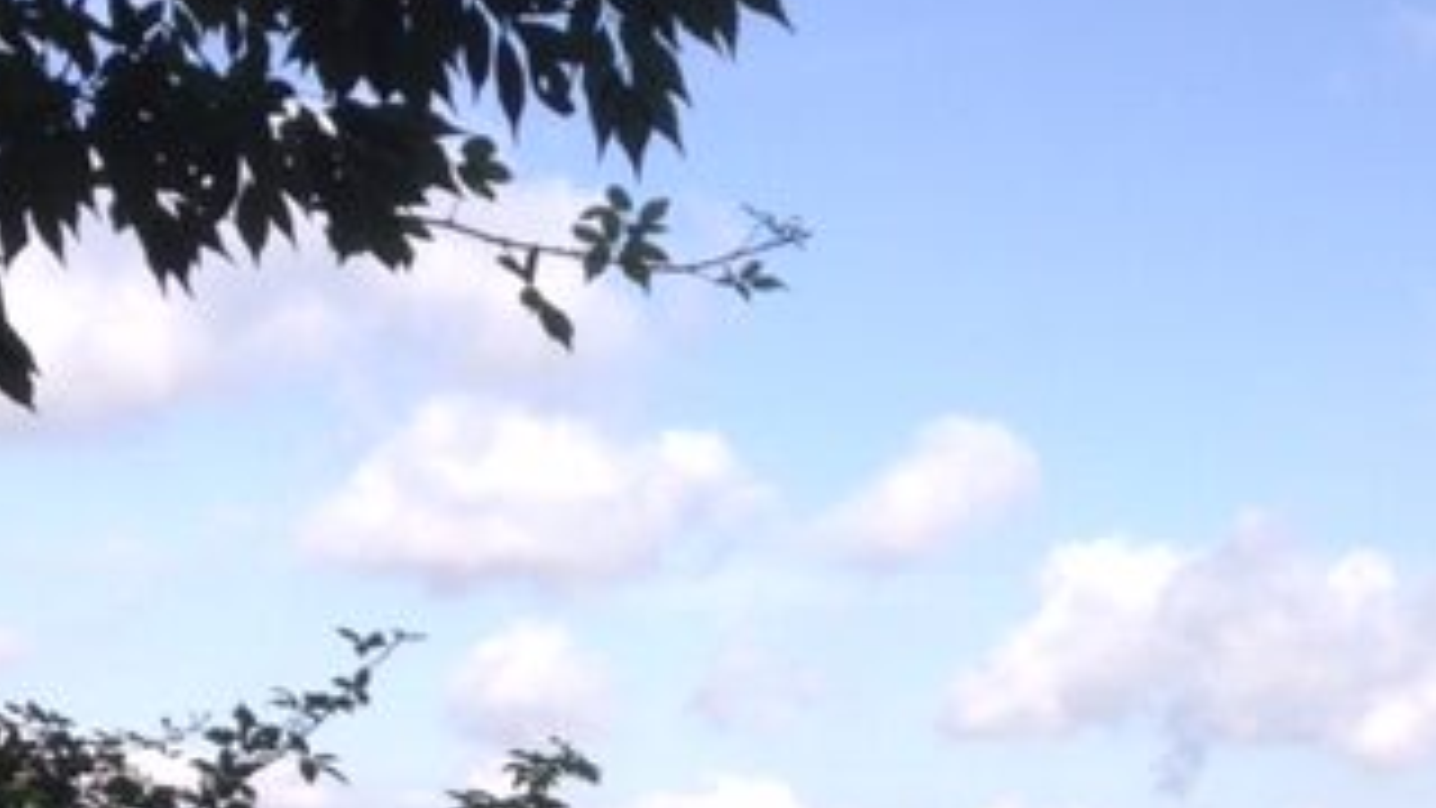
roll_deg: -2.1
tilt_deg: -3.0
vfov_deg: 15.2
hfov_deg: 29.2
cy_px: 1293
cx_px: 898
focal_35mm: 72
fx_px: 2742
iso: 50
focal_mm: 4.12
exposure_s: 1/919
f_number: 2.4
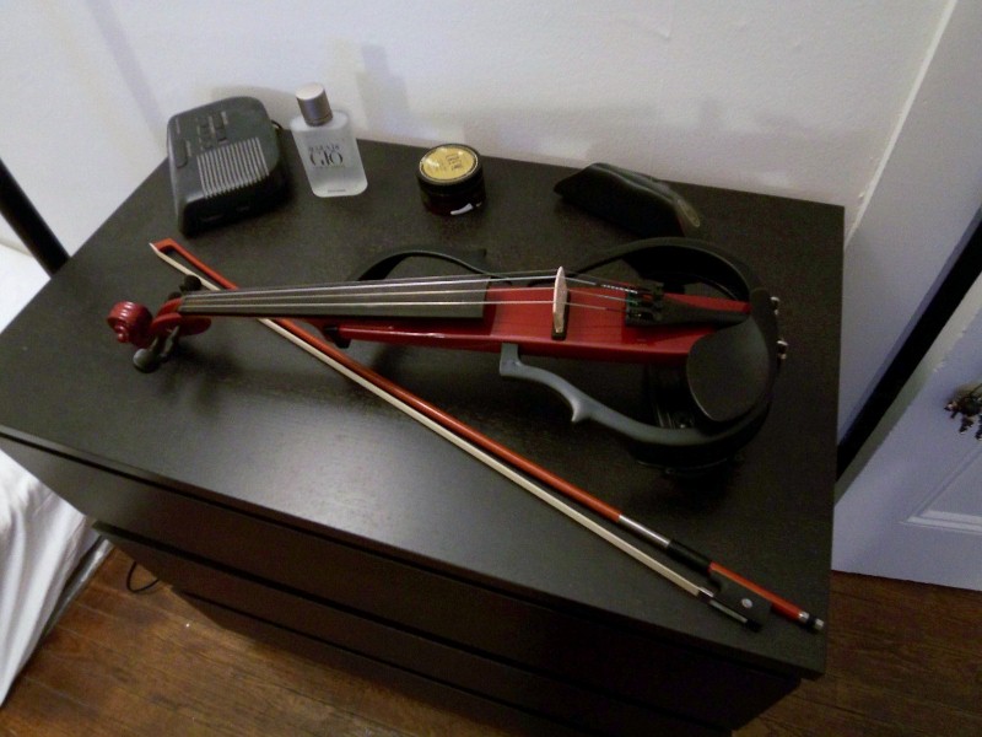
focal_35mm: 23
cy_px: 368
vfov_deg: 58.9
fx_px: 652
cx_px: 491
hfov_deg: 73.9
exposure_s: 1/8
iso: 200
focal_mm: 3.8
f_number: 2.8
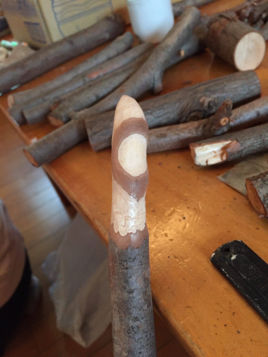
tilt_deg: -38.5
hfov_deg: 48.2
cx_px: 134
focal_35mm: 29
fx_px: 299
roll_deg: +17.8
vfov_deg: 61.7
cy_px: 178
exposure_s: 1/30
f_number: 2.2
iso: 200
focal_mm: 4.15
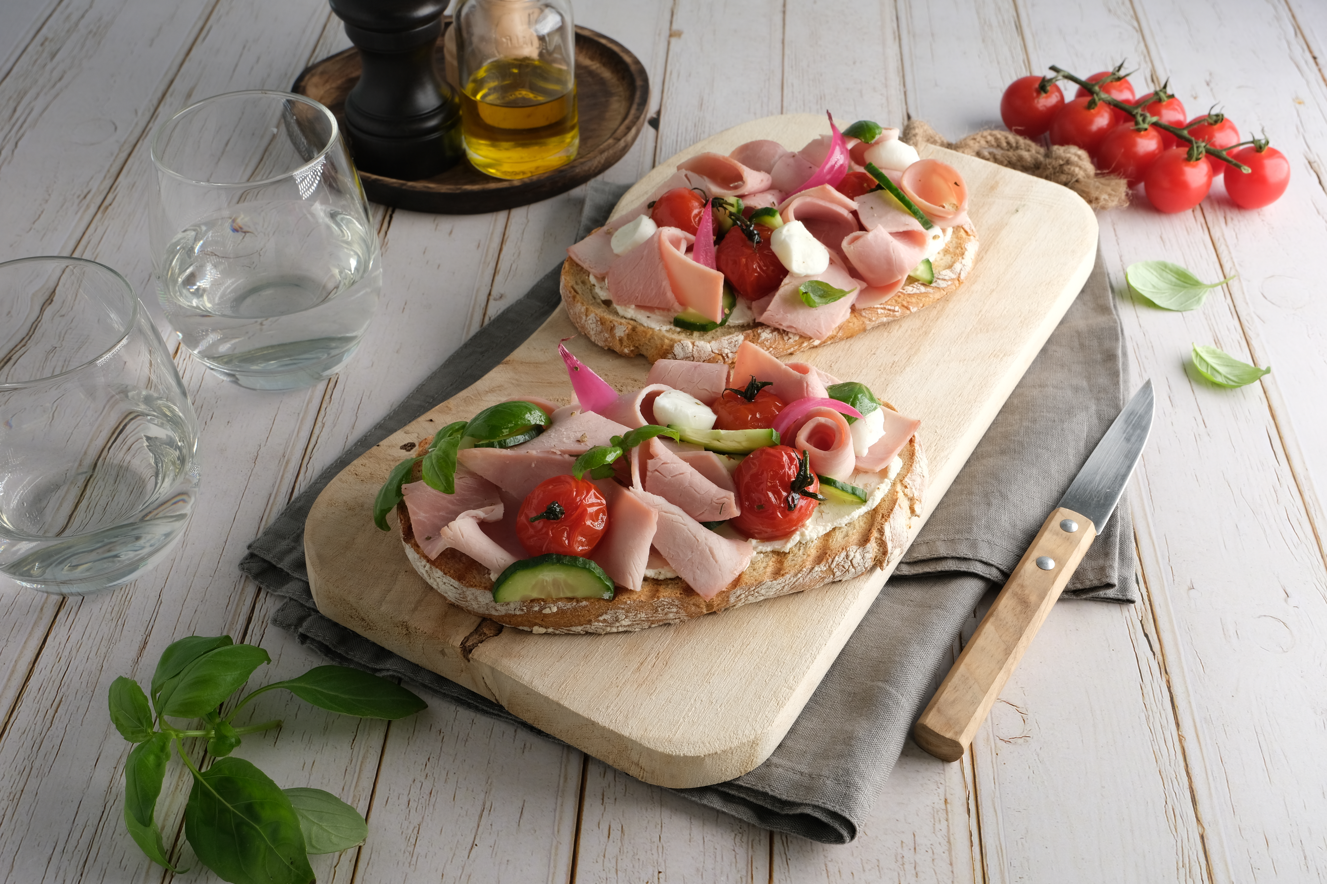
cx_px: 664
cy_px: 442
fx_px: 1511
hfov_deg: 47.4
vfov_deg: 32.6
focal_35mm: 41
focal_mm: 27.4
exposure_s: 1/15
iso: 160
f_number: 11
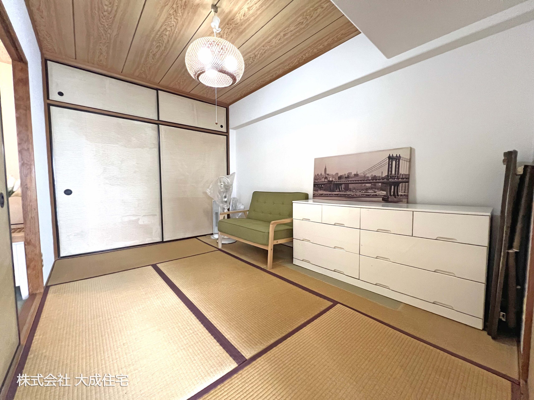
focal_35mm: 13
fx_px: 201
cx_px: 267
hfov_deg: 106.2
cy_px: 200
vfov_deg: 89.9
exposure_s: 1/50
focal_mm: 1.57
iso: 500
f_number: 1.8
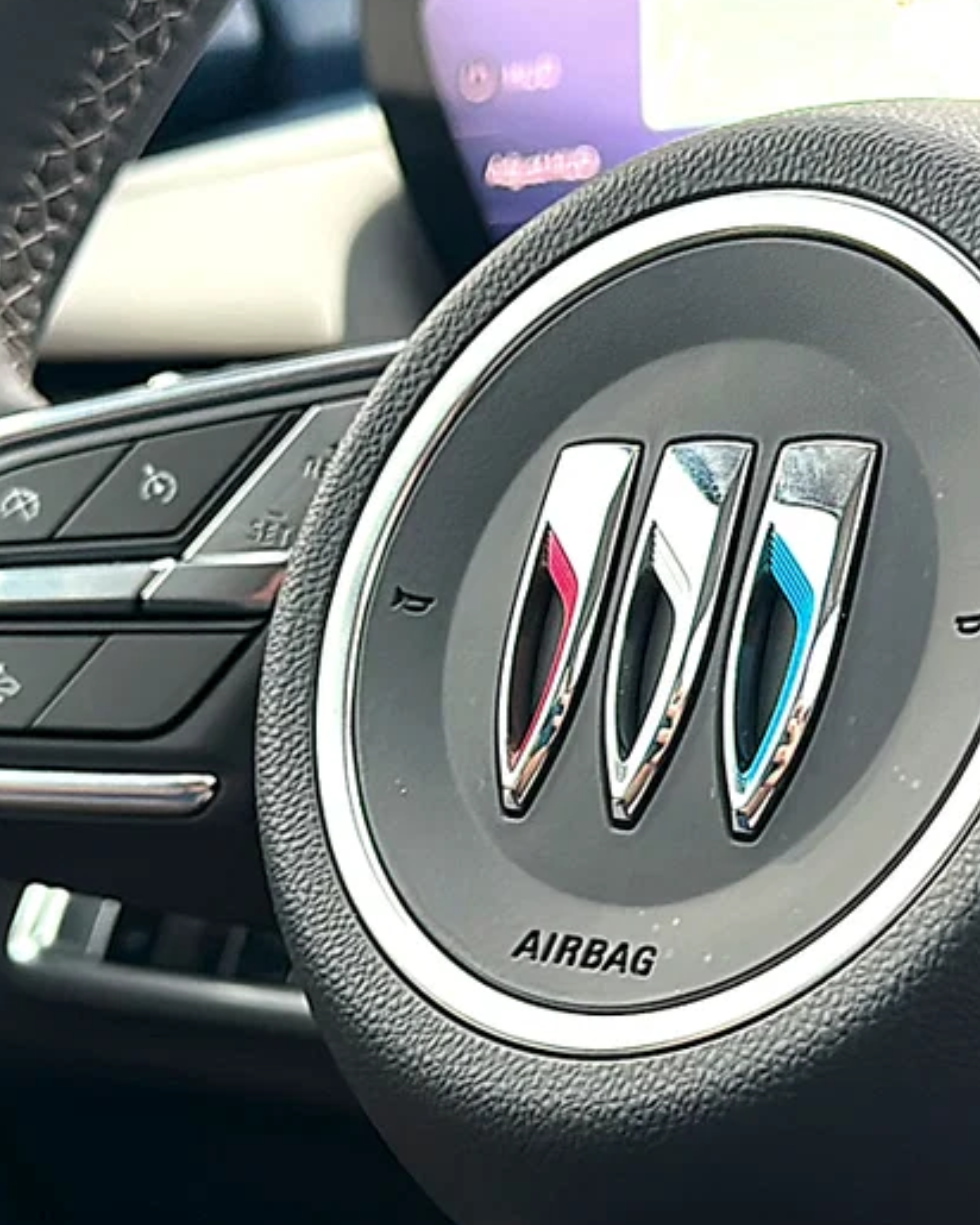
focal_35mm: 61
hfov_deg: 25.0
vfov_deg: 31.0
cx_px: 564
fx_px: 2212
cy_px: 608
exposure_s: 1/65
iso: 100
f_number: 1.78
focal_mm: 6.86
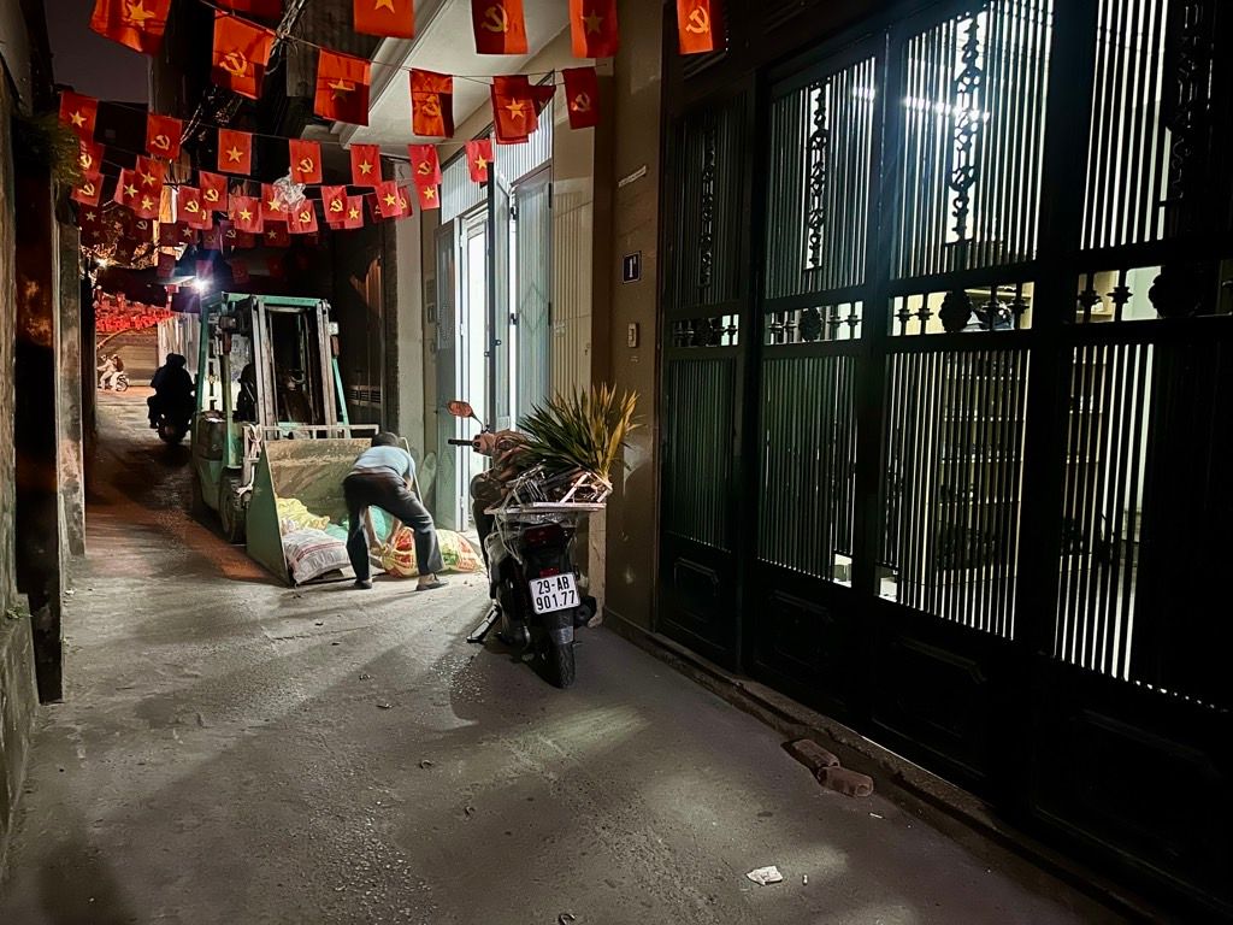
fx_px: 855
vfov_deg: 56.8
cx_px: 616
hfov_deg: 71.6
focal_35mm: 24
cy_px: 462
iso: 1600
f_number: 1.78
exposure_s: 1/17
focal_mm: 6.86
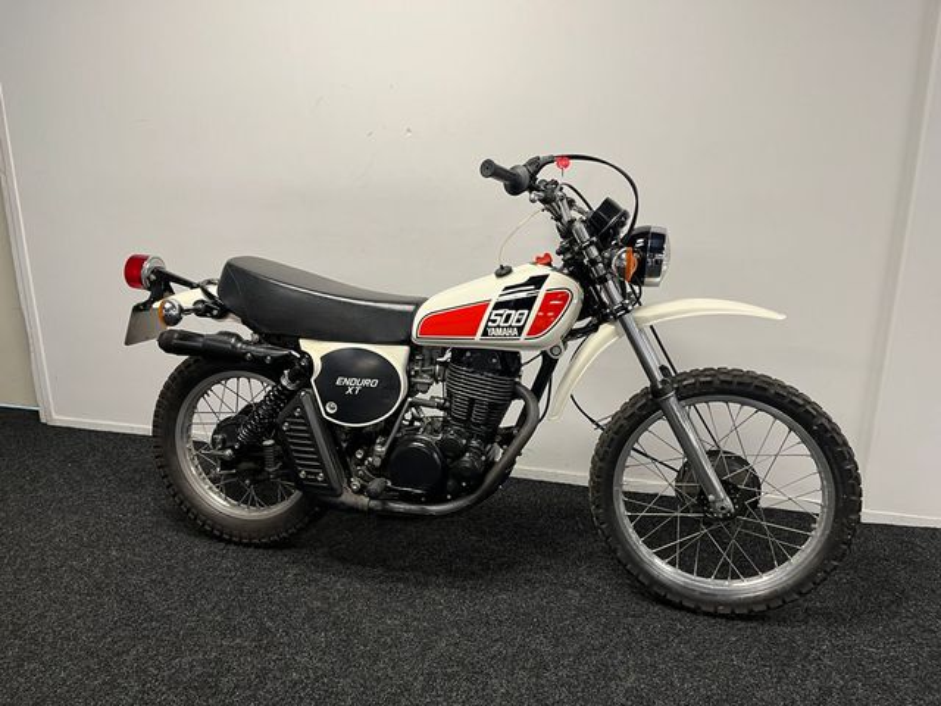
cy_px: 353
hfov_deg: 67.3
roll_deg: +0.2
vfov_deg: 53.1
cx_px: 470
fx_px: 707
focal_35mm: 26
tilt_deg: -15.4
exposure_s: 1/50
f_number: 1.6
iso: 64
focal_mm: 5.1
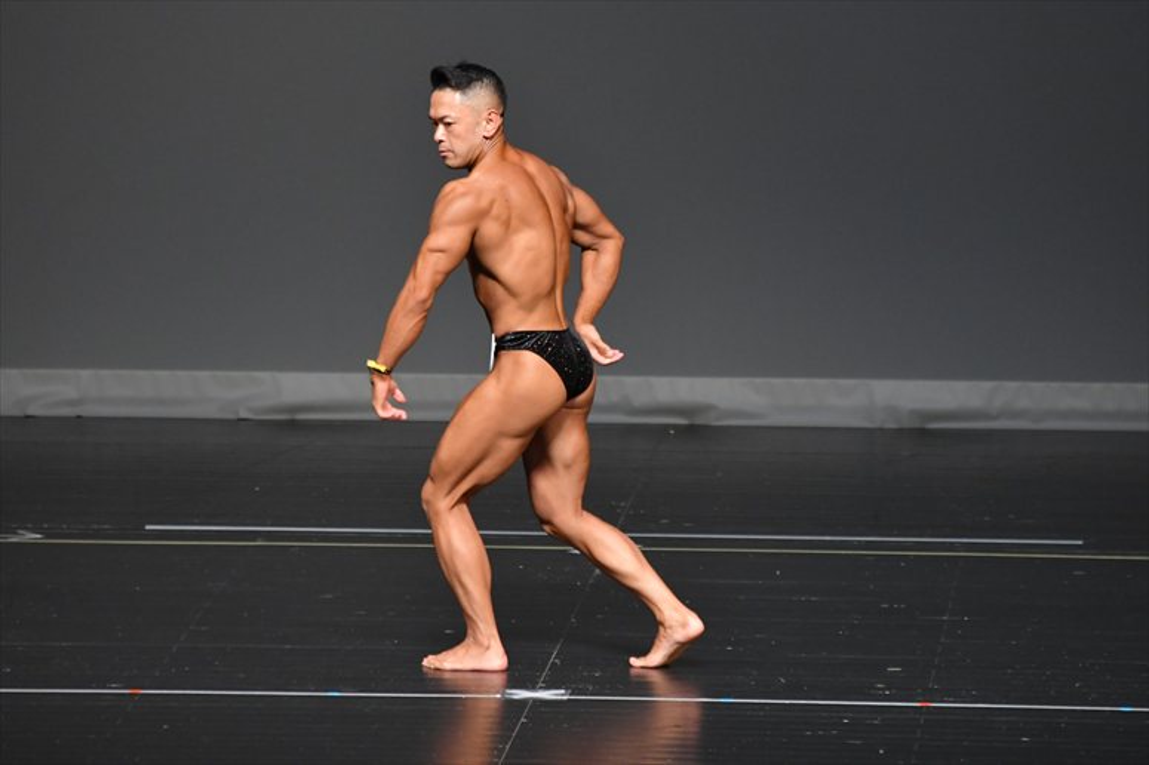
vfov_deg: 3.7
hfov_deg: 5.5
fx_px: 11963
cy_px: 382
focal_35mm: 375
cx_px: 574
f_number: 5.6
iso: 2500
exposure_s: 1/400
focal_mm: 250
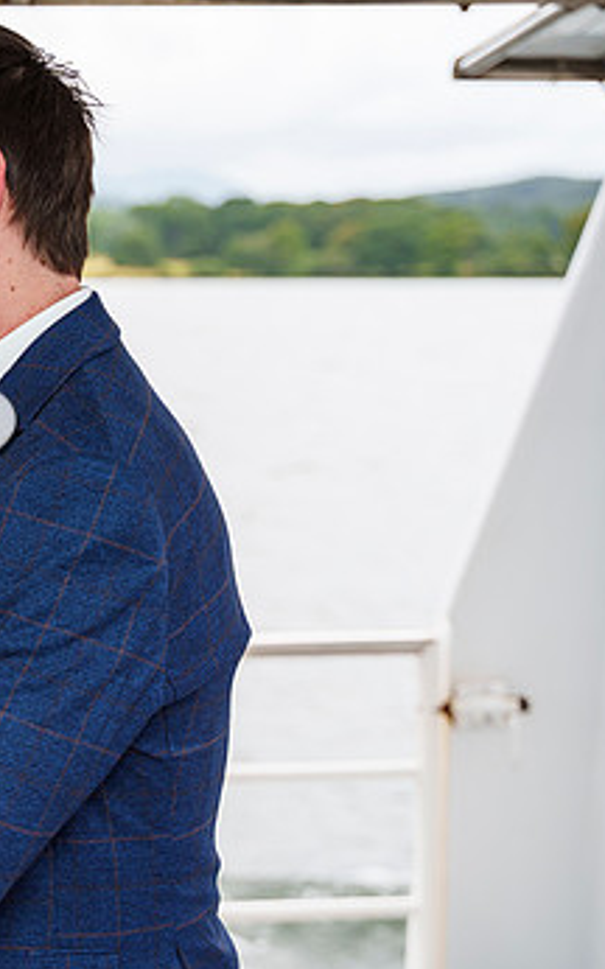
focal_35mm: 75
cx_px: -157
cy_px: 434
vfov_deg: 27.5
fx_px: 1980
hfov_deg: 16.5
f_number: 2.8
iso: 250
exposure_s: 1/250
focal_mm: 42
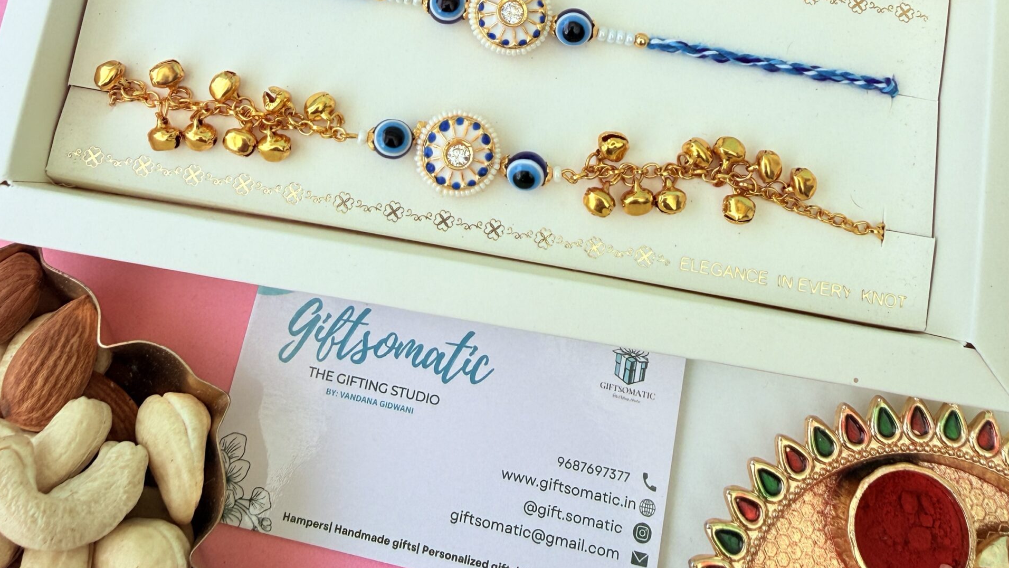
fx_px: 937
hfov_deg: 56.6
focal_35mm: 35
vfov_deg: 32.7
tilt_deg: -72.5
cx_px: 503
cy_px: 106
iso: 40
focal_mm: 2.22
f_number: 2.2
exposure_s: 1/311
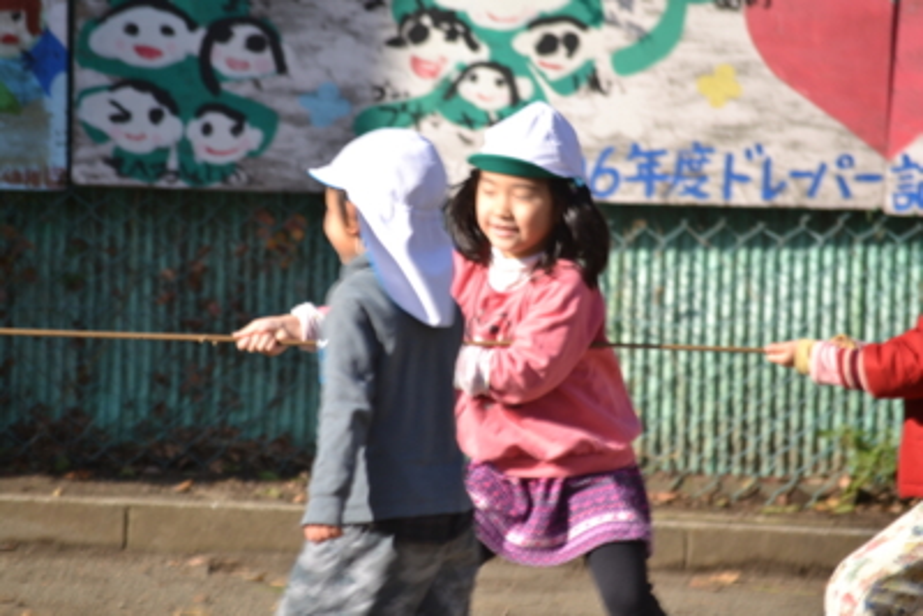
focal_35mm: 285
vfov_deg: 4.8
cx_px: 462
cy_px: 308
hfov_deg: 7.2
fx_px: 7309
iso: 100
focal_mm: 190
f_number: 6.3
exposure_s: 1/200
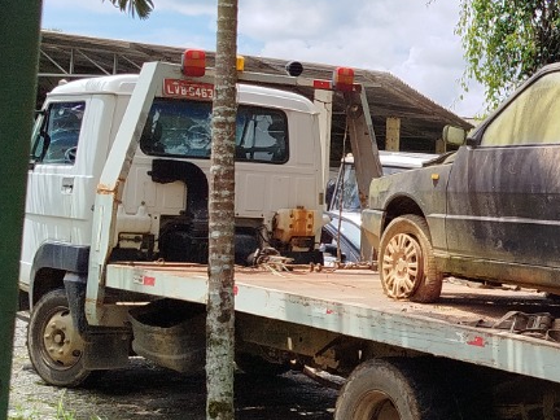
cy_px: 127
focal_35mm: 80
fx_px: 1294
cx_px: 534
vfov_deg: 18.4
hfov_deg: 23.6
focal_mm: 5.31
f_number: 1.7
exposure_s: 1/959
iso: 50
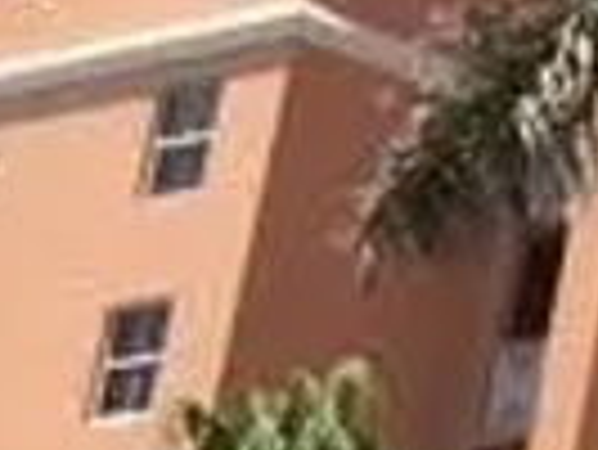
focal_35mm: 223
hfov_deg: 7.1
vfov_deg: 6.7
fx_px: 3856
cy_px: 194
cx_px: 2253
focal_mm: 4.15
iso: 32
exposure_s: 1/1319
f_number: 2.2
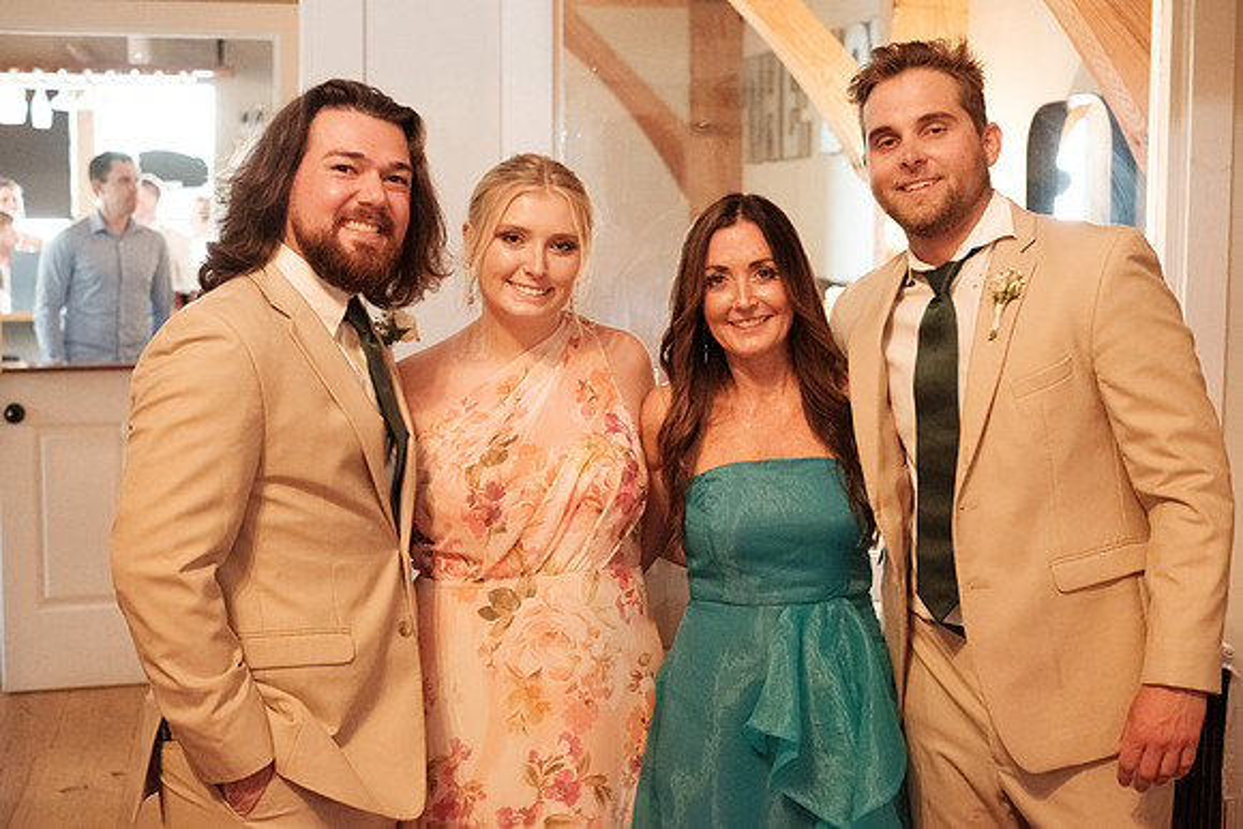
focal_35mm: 53
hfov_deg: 37.5
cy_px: 414
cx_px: 622
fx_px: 1830
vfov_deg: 25.5
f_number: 2.8
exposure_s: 1/125
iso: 10000
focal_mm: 35
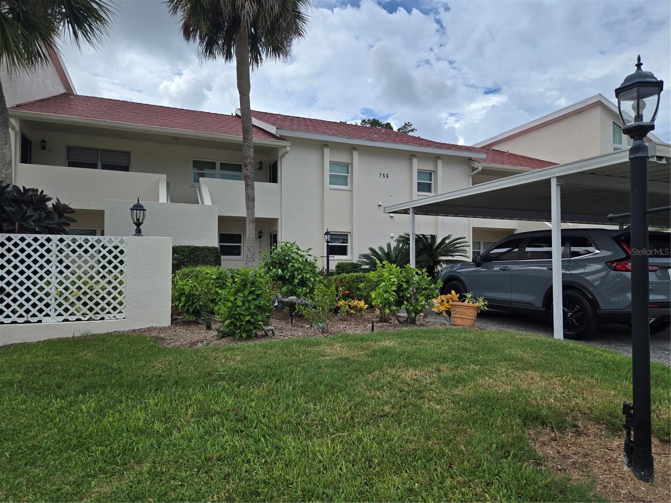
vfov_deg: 58.9
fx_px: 446
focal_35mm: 23
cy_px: 252
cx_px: 336
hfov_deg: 73.9
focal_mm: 5.4
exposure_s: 1/2921
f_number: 1.8
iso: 40
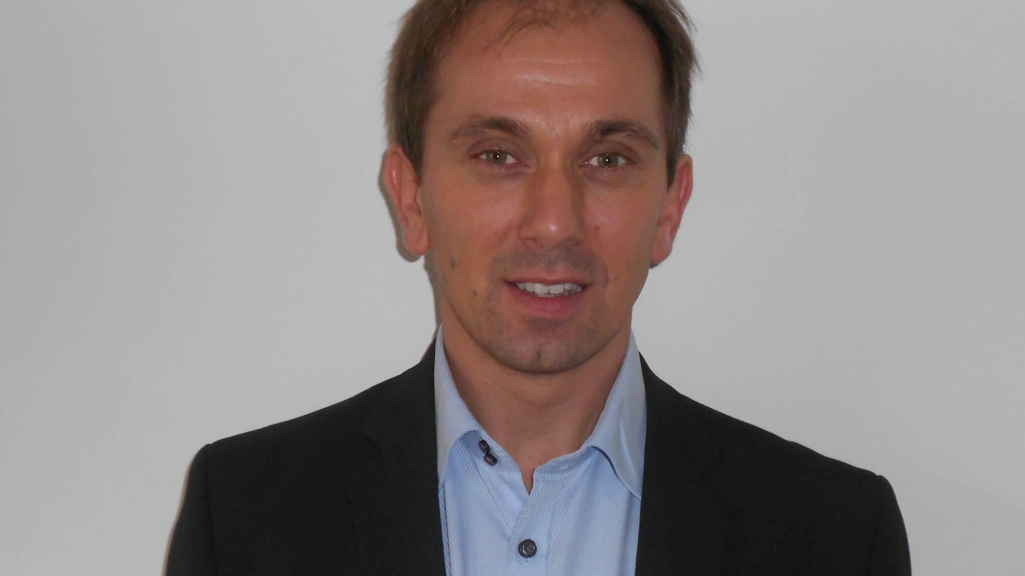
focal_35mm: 54
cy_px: 269
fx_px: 1468
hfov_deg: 38.5
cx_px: 509
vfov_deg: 22.2
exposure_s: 1/60
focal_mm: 8.8
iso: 200
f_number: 4.5
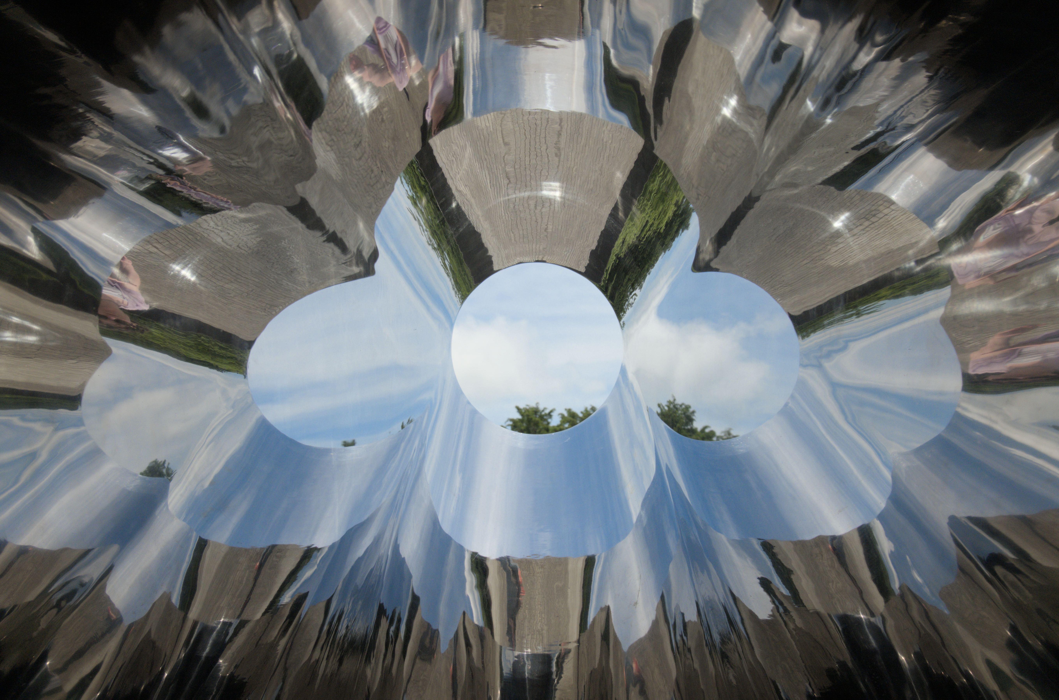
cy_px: 350
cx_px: 530
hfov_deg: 46.5
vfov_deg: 31.7
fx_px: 1232
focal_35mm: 42
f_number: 4.5
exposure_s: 1/1000
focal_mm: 15.59
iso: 100
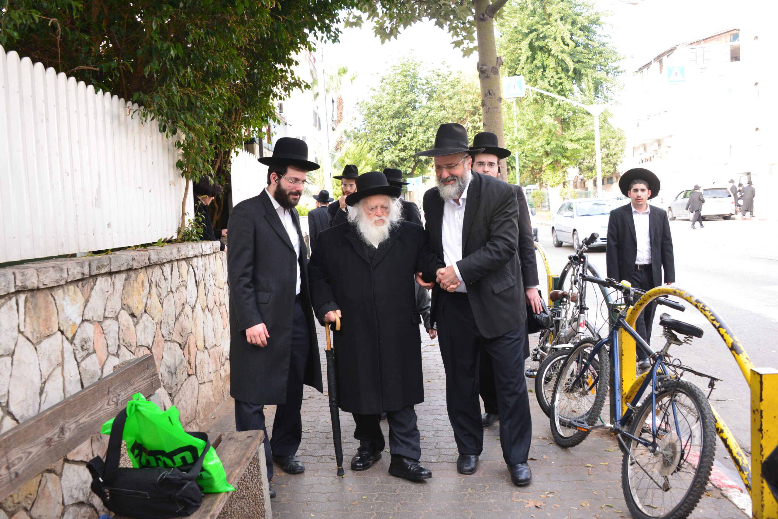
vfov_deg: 38.9
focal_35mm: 34
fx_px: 735
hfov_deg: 55.8
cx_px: 389
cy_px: 260
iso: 1250
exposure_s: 1/125
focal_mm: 34
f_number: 6.3
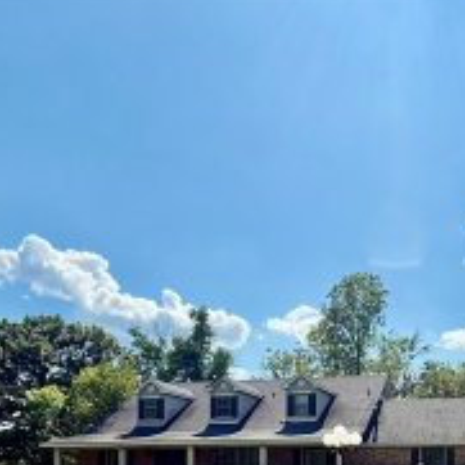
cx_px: 398
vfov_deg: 40.6
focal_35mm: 35
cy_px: 478
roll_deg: -0.3
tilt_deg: -0.2
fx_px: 532
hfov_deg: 44.0
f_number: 2.2
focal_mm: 2.22
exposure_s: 1/2717
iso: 50
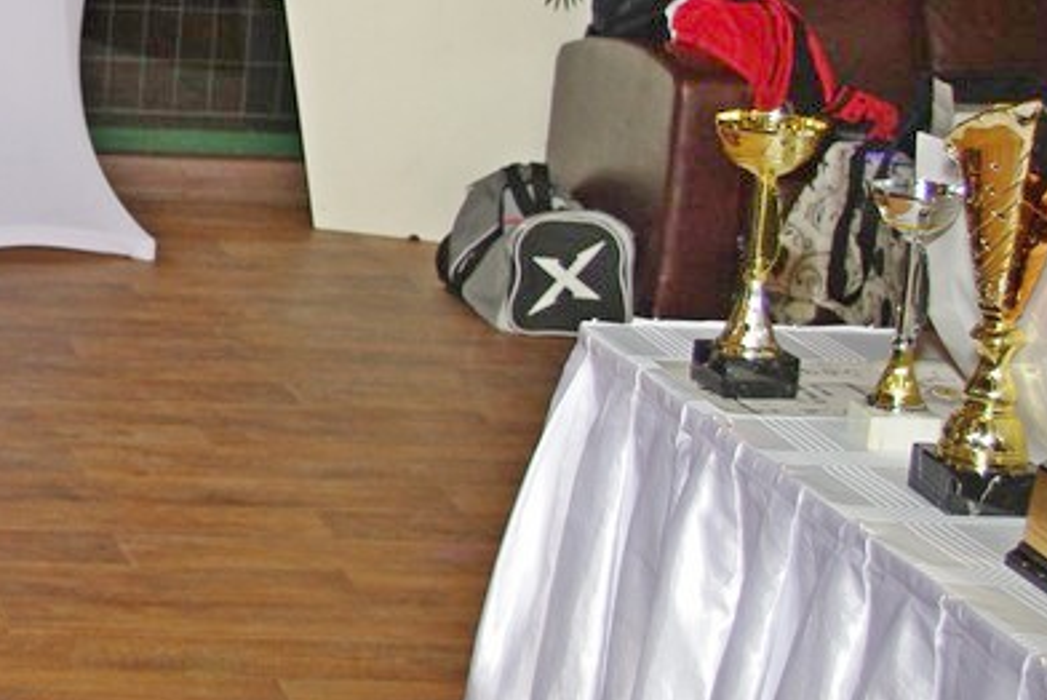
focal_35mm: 102
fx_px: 2969
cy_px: 183
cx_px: -246
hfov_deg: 18.8
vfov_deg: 13.4
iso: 400
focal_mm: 26.25
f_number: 4
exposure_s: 1/45
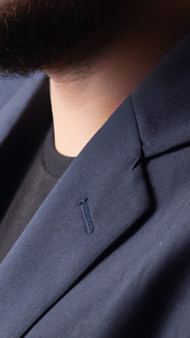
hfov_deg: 5.0
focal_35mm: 245
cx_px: 28
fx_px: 2195
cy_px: 266
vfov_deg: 8.8
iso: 200
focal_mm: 30
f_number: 2.2
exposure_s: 1/100
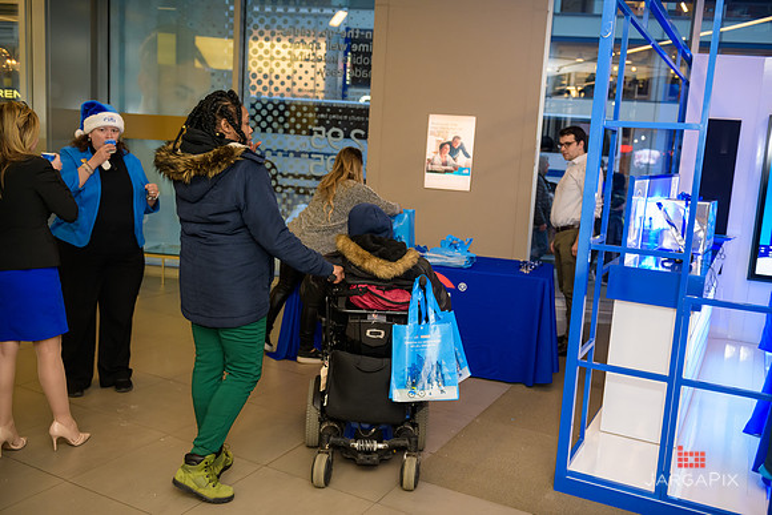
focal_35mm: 32
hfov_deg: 58.7
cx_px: 386
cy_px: 258
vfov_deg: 41.1
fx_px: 686
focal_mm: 32
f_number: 3.2
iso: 800
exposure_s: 1/125
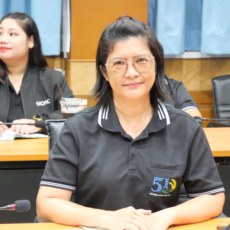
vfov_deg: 12.4
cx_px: 106
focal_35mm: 141
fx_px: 1060
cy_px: 116
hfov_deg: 12.4
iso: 3200
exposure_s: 1/20
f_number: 5.6
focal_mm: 53
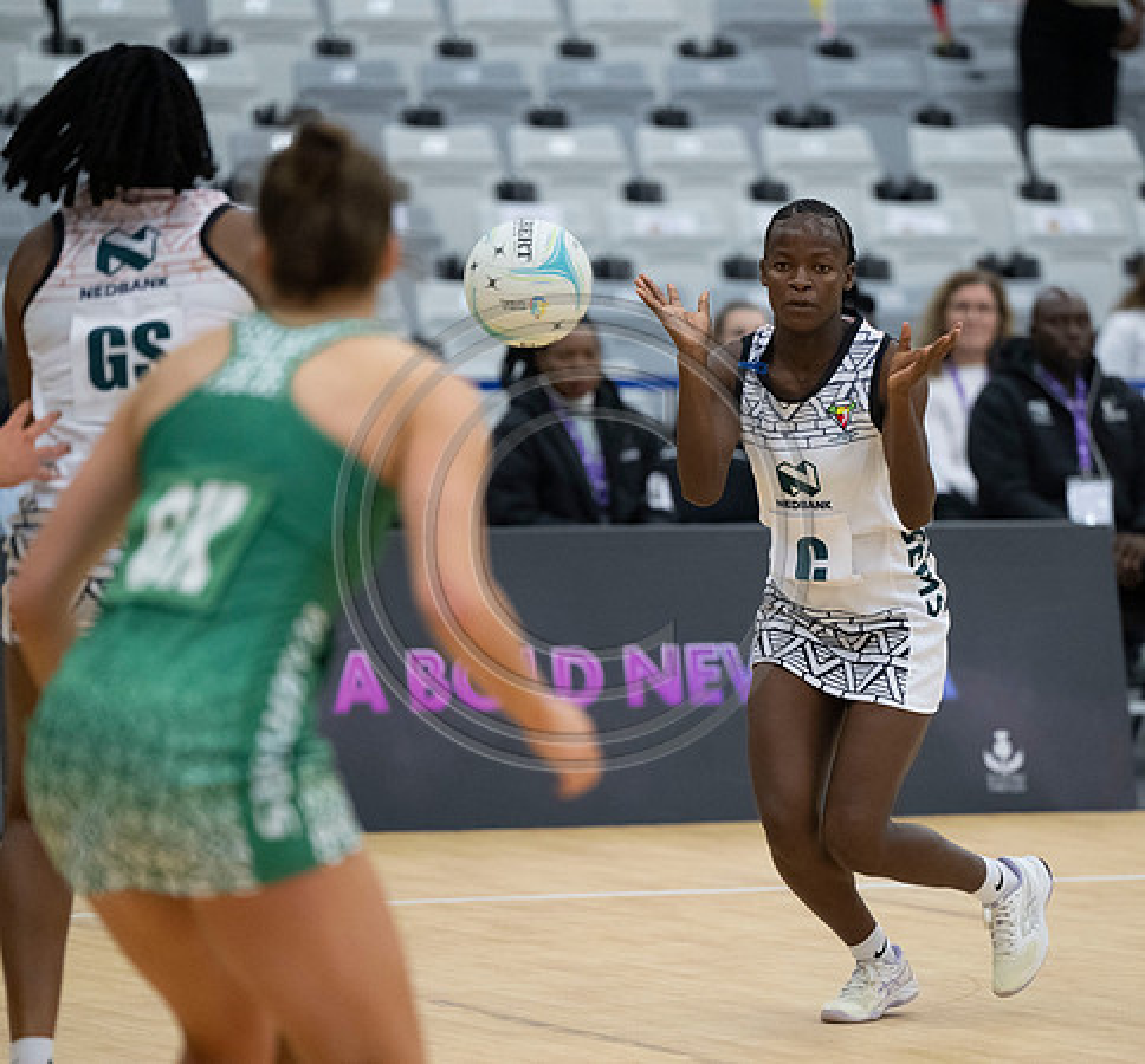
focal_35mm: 245
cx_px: 798
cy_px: 532
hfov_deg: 7.4
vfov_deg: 6.9
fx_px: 8869
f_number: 3.2
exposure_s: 1/1000
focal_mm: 200
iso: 4000
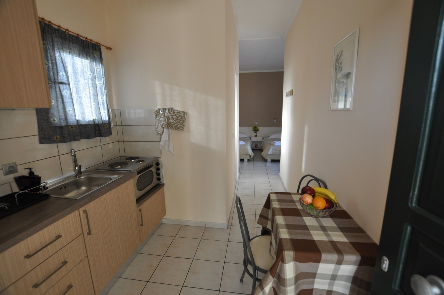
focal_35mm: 15
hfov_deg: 100.5
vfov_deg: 77.2
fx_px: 185
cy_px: 148
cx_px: 222
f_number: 5
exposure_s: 1/100
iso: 400
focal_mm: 10
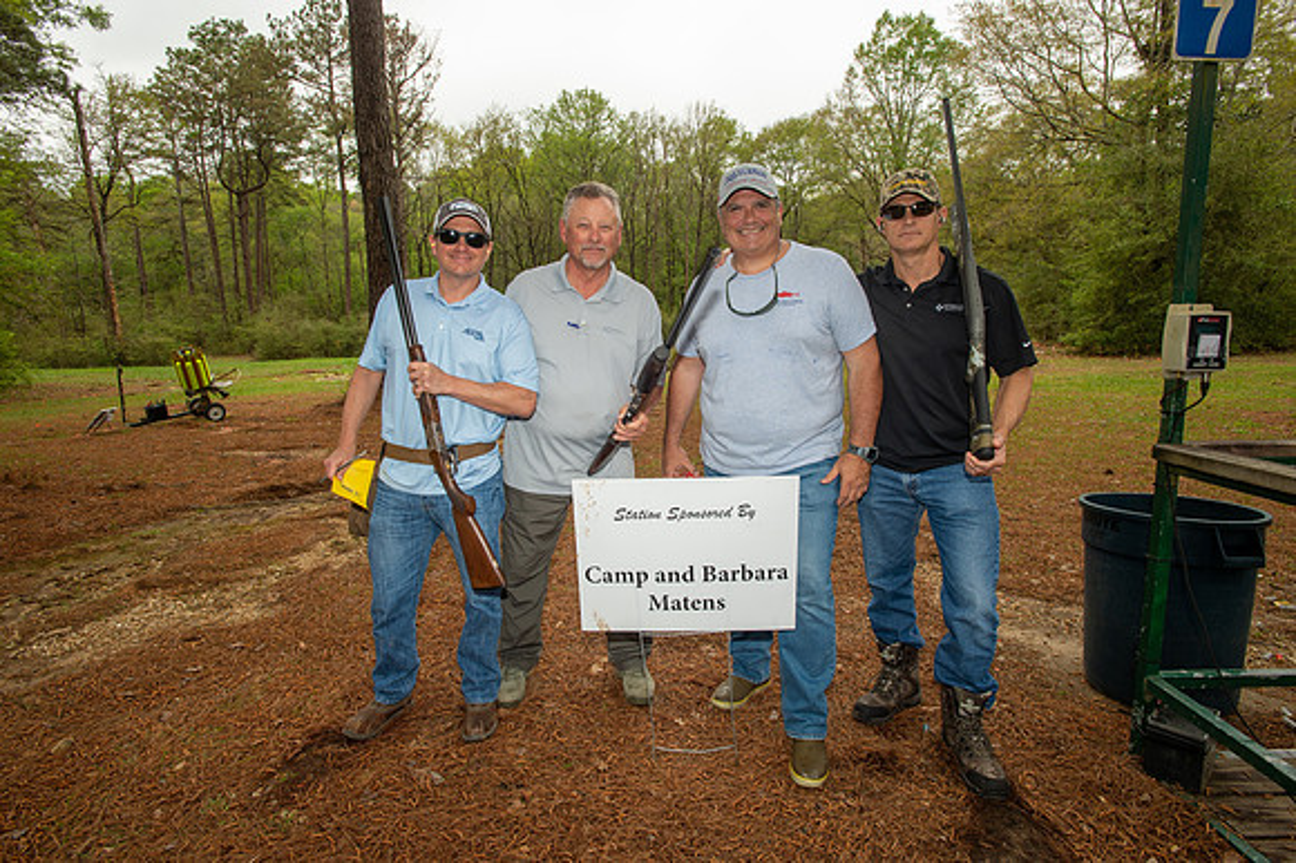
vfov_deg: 64.5
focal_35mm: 19
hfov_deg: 86.9
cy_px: 432
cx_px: 648
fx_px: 684
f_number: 9
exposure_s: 1/125
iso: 125
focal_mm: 19
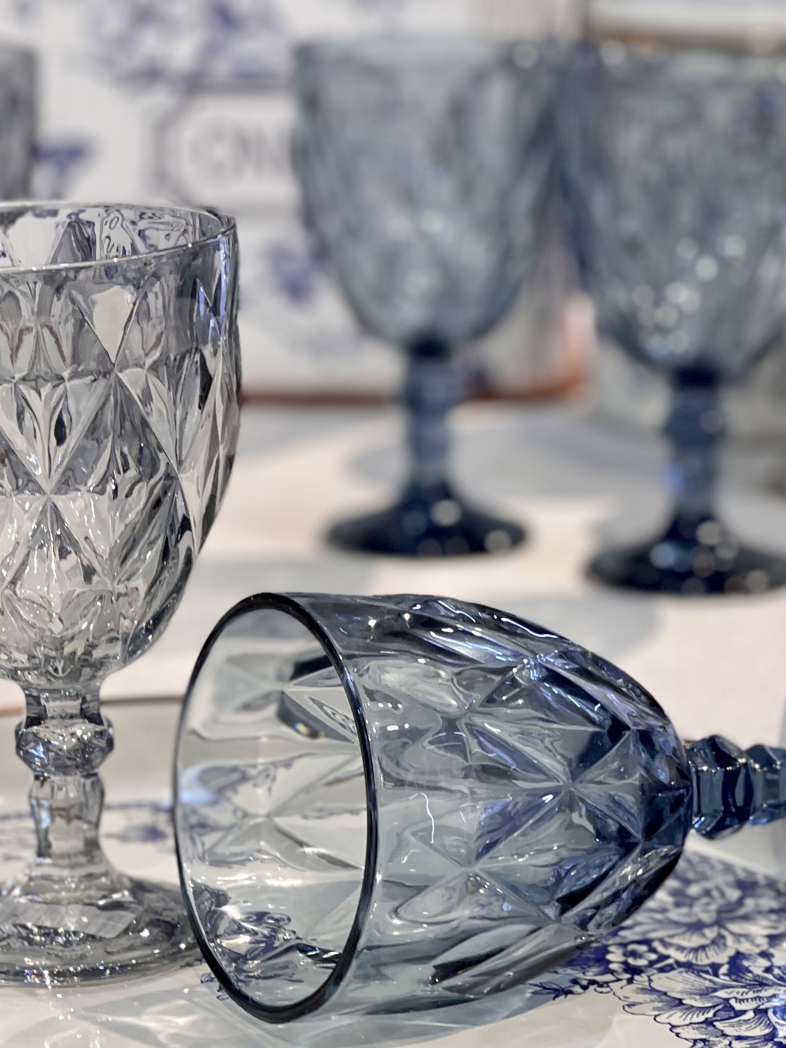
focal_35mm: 130
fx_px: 3935
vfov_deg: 15.2
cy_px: 556
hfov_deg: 11.4
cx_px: 354
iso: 50
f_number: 2.2
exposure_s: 1/100
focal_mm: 7.5
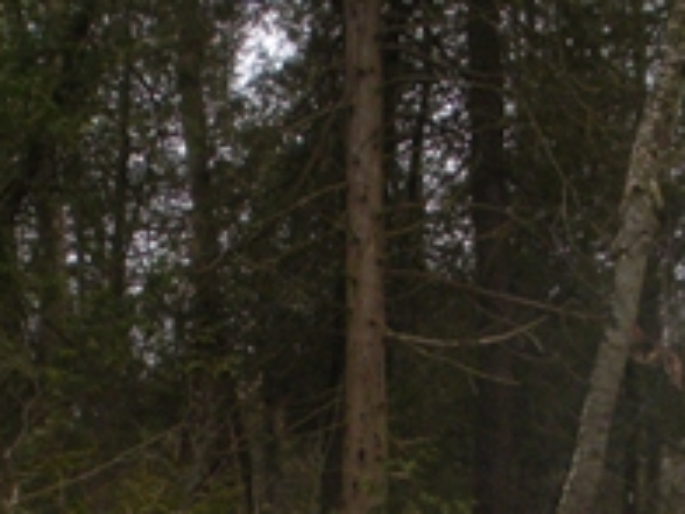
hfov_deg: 21.3
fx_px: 1821
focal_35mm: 92
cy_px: 607
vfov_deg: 15.5
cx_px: 283
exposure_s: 1/123
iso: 198
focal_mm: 6.3
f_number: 3.5
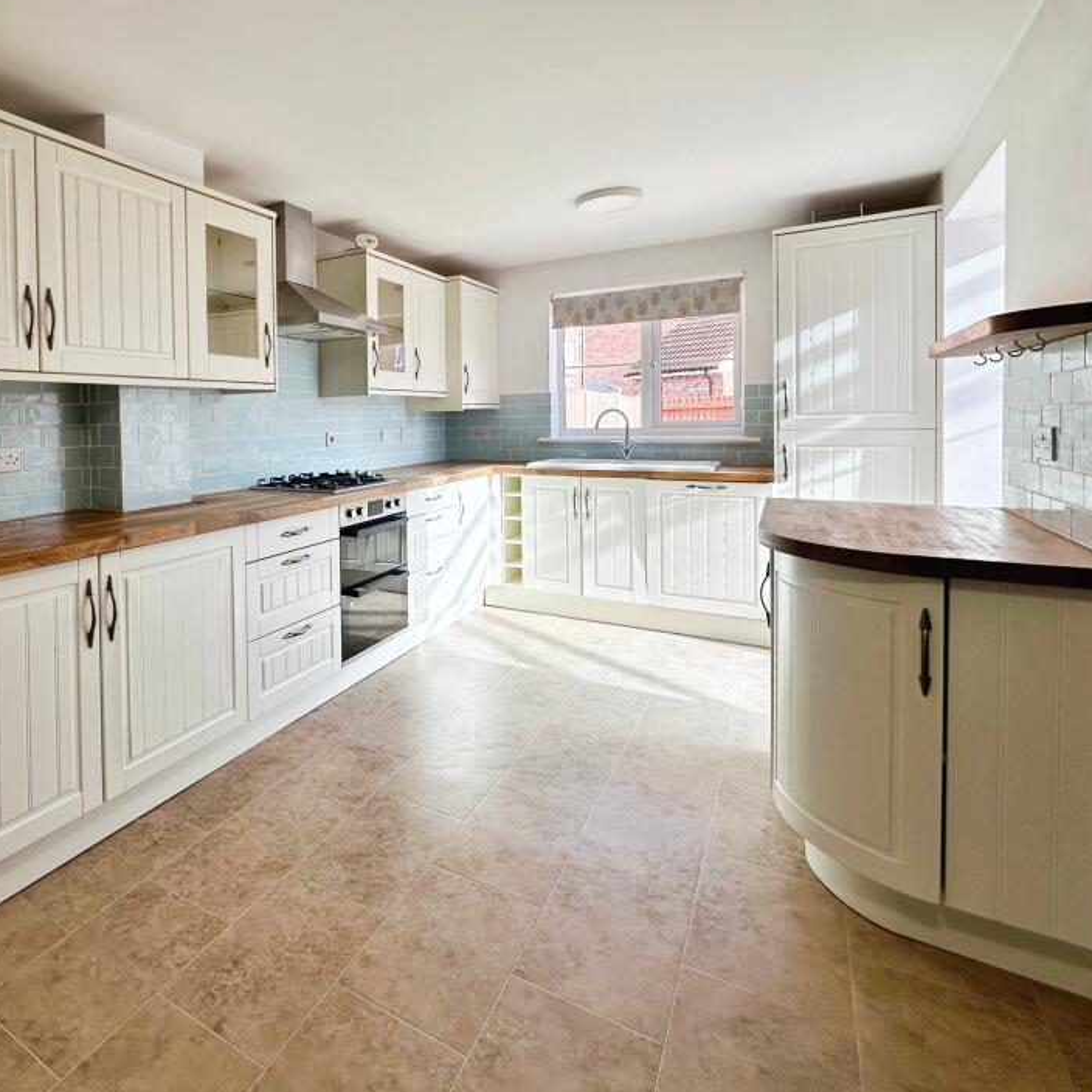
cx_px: 338
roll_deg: +1.7
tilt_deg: -5.0
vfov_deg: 80.7
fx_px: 642
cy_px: 522
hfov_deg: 77.3
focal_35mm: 18
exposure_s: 1/167
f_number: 2.2
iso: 40
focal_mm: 2.22
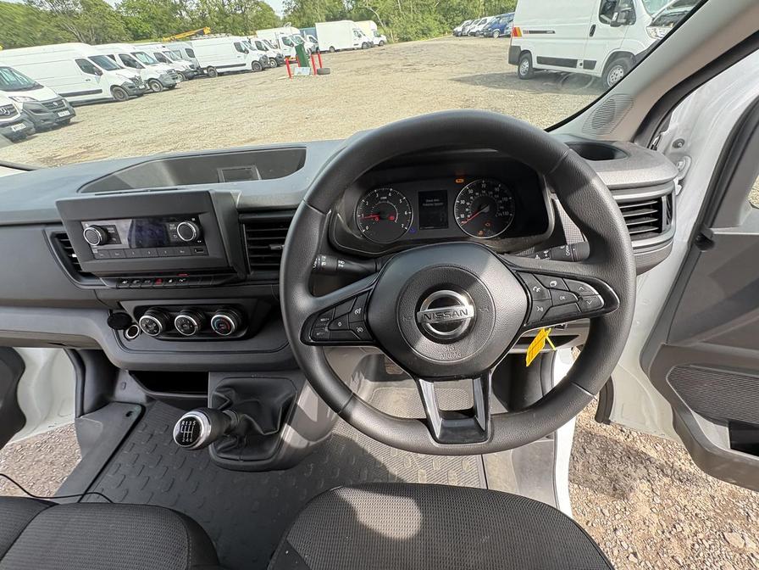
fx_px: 307
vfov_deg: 85.7
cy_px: 285
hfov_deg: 102.1
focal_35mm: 14
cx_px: 380
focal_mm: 2.22
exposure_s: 1/143
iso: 64
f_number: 2.2
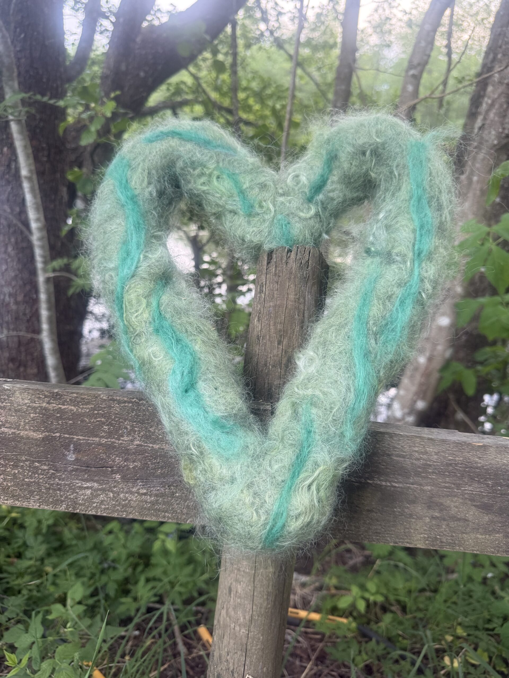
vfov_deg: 71.6
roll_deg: -8.0
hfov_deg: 56.8
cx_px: 254
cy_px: 339
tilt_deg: -20.9
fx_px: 471
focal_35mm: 24
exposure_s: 1/112
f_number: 1.78
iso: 200
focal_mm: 6.76
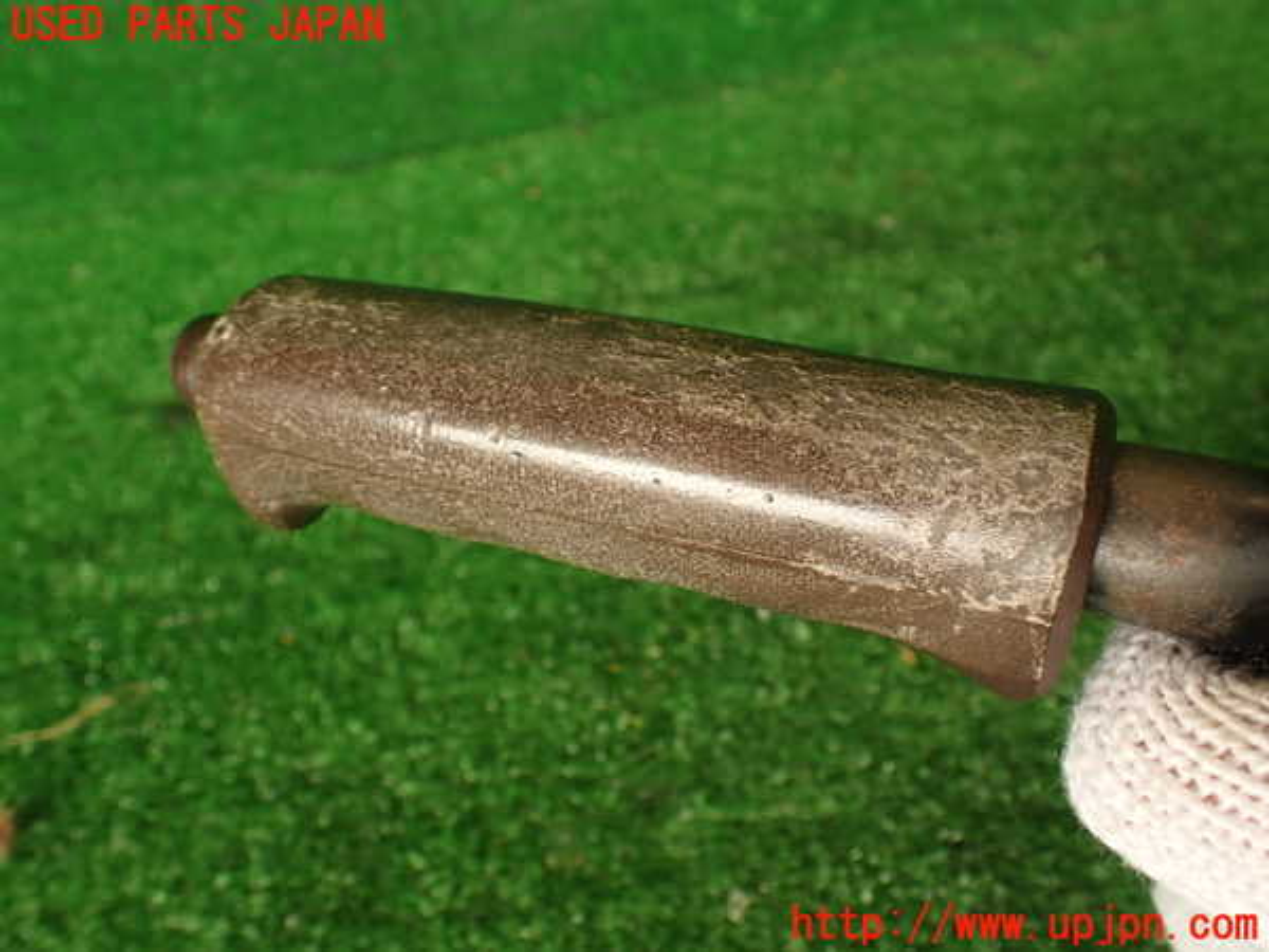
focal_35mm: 30
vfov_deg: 46.8
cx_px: 634
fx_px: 1100
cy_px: 476
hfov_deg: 60.0
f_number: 2.3
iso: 100
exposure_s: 1/80
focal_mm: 5.4
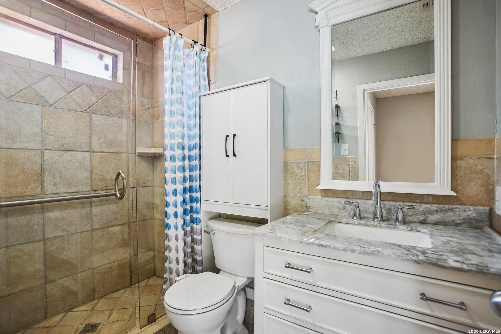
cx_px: 250
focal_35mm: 17
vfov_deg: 70.4
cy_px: 167
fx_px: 237
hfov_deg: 93.3
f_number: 7.1
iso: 125
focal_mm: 17
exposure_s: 1/13
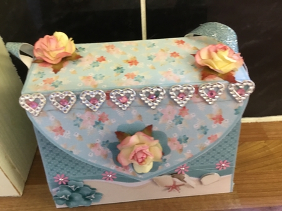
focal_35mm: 31
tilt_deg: -43.5
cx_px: 141
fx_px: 252
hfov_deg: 58.4
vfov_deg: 45.4
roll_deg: +2.4
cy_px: 106
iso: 125
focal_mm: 3.3
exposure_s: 1/33
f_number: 2.4
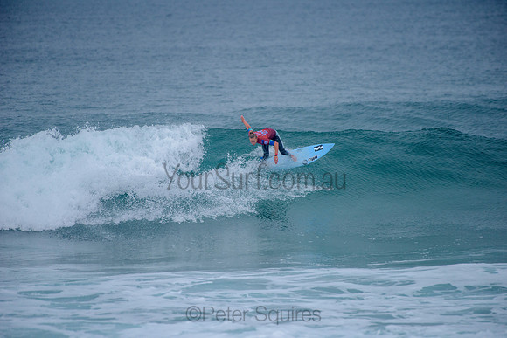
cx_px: 254
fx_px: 7044
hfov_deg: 4.1
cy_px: 169
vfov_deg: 2.8
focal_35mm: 500
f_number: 5.6
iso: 450
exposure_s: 1/2000
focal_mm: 500
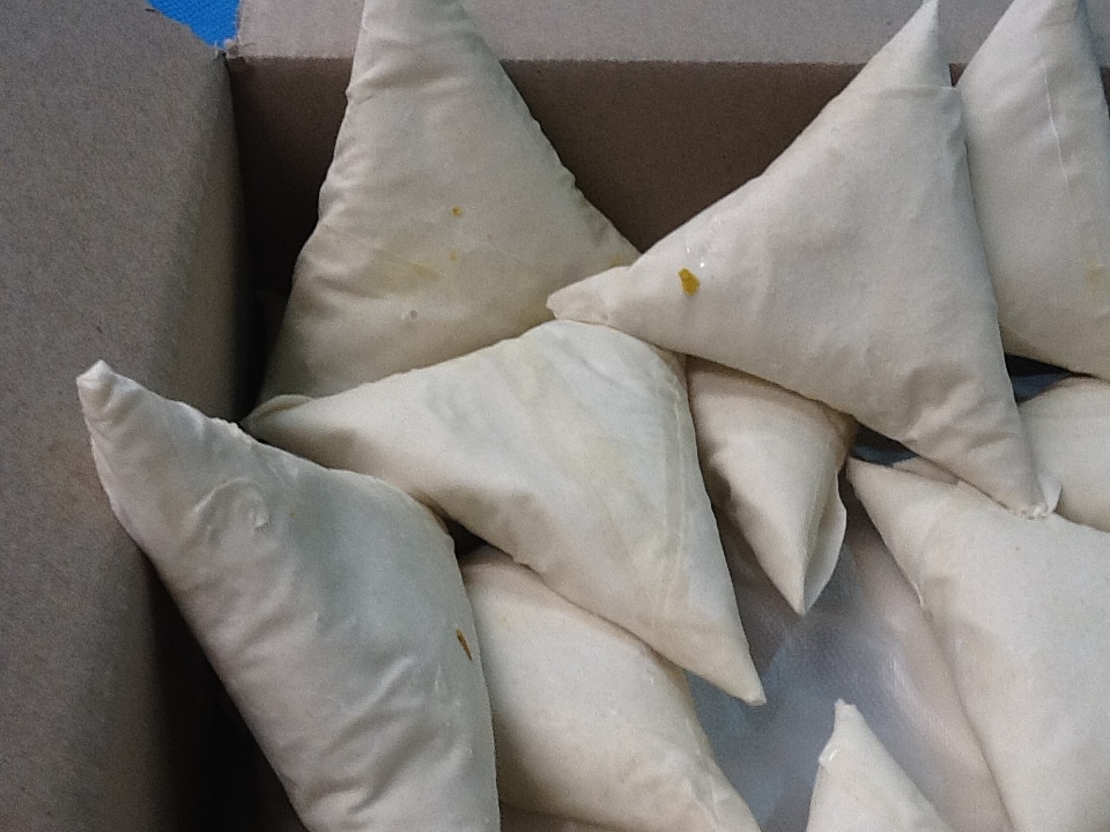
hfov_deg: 42.9
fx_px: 1411
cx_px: 555
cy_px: 416
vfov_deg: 32.9
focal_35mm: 44
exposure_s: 1/40
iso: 50
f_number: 2.4
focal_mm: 2.03
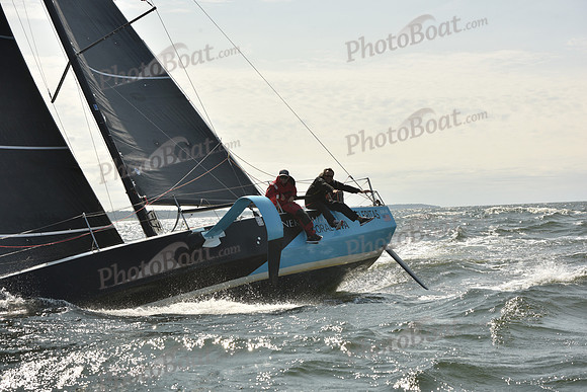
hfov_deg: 28.8
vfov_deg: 19.5
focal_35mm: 70
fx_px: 1142
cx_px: 294
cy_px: 196
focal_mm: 70
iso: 250
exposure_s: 1/800
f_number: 10
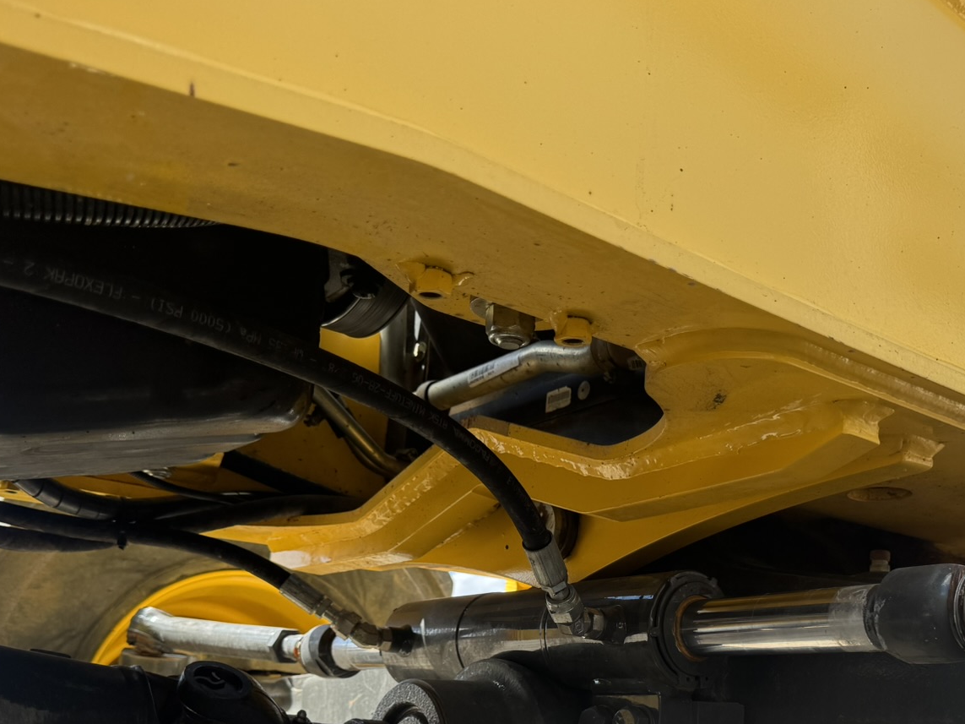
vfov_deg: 32.5
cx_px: 612
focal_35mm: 43
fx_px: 1199
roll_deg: -4.5
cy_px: 603
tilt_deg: +7.1
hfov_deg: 43.5
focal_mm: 6.76
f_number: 1.78
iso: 80
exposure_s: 1/1010
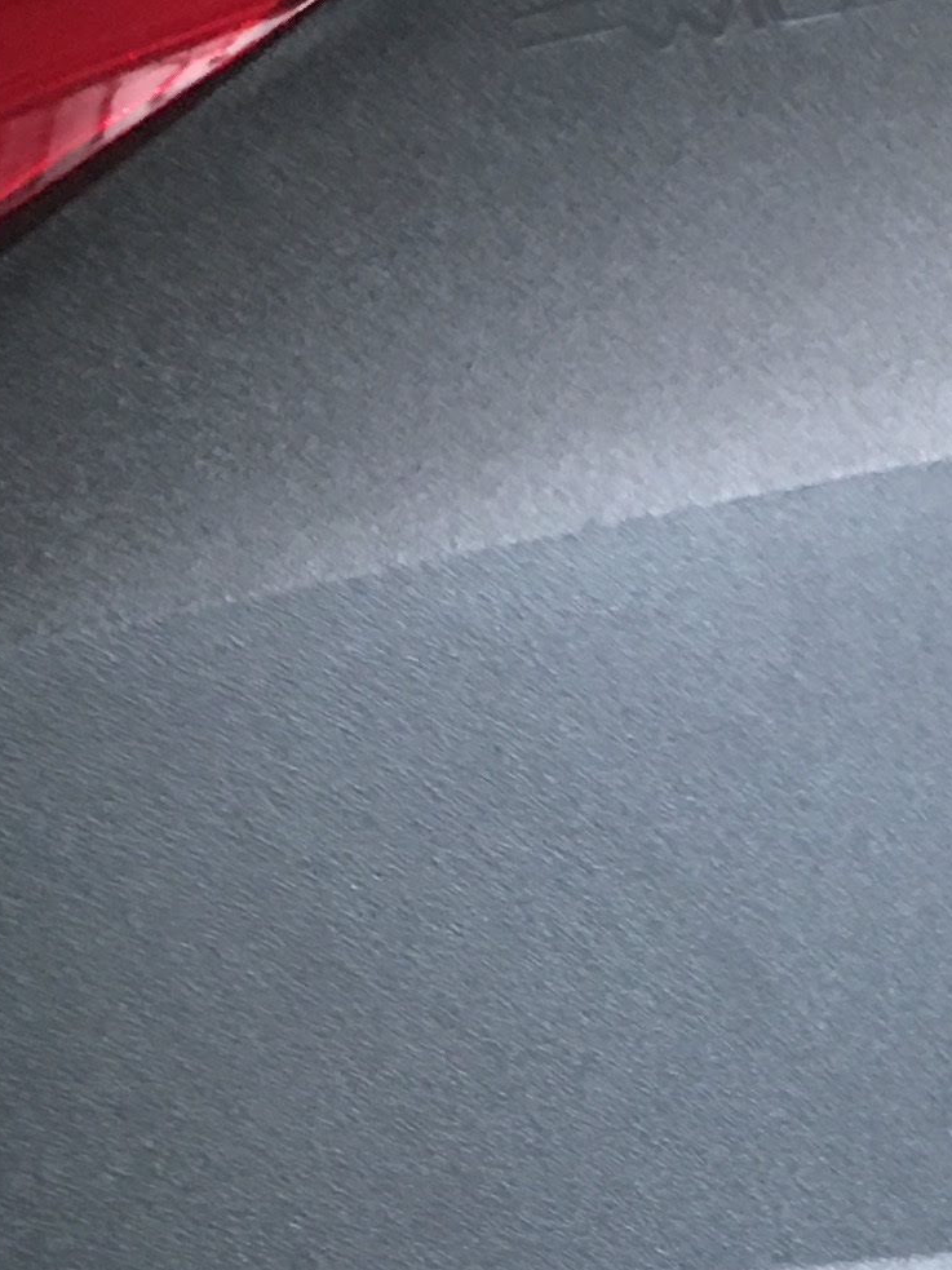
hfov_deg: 12.4
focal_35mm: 119
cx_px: 284
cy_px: 948
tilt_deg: -15.2
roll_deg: +1.0
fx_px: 4365
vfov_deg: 16.5
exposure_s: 1/10
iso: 80
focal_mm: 4.15
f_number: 2.2
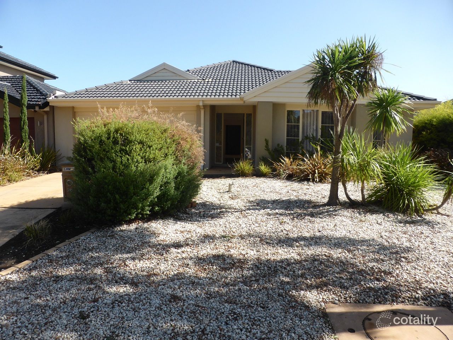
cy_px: 170
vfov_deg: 54.9
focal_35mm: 25
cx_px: 226
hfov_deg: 69.4
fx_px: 327
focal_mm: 4.3
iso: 100
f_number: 3.3
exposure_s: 1/640
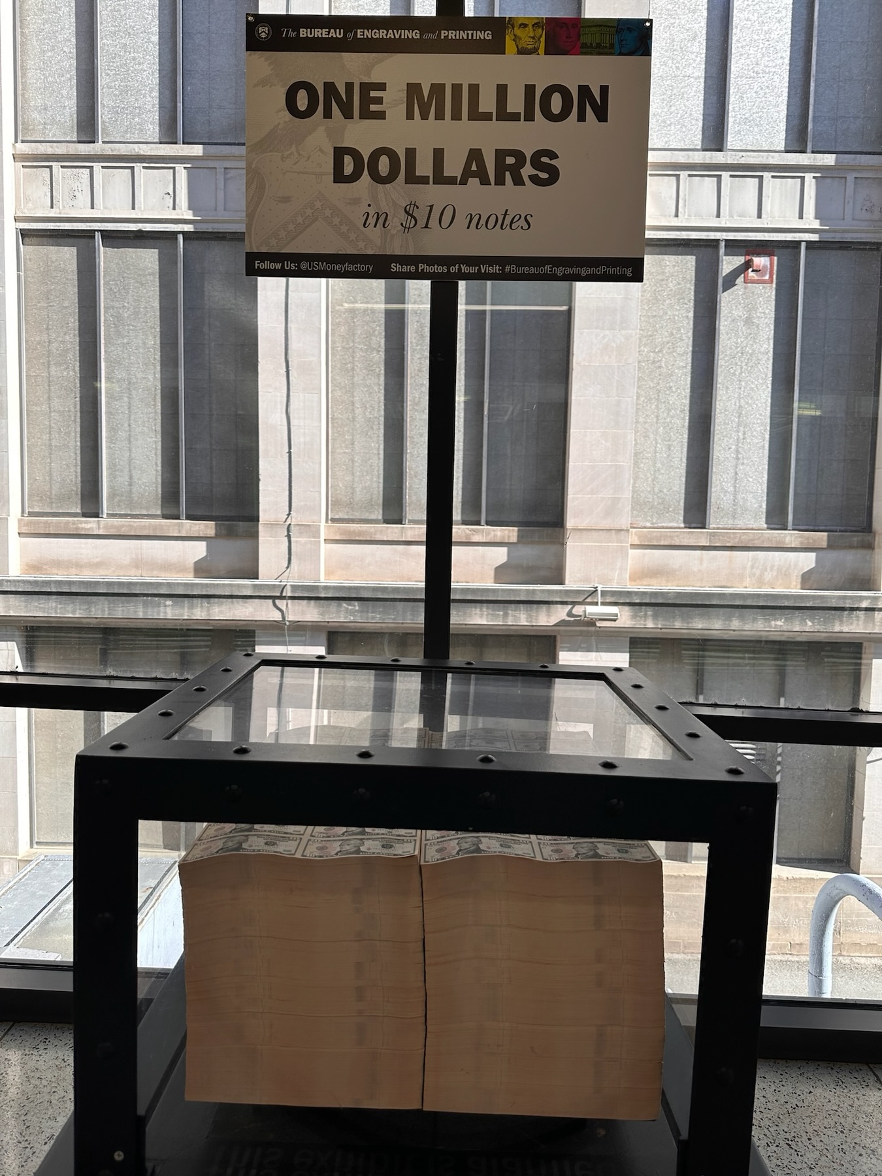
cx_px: 441
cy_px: 588
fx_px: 815
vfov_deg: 71.6
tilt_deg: -4.0
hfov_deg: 56.8
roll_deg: -2.1
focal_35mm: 24
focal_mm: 6.86
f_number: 1.78
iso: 80
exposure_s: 1/903
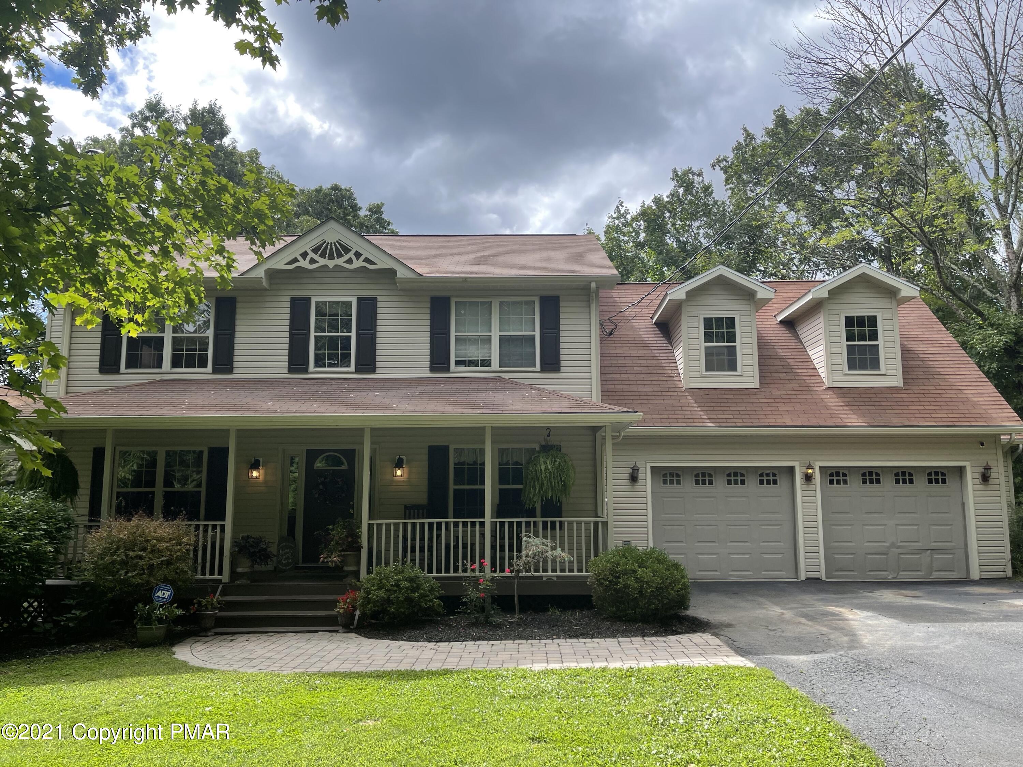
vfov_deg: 53.1
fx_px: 768
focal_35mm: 26
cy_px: 384
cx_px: 512
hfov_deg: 67.3
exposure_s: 1/1575
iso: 32
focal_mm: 5.1
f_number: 1.6
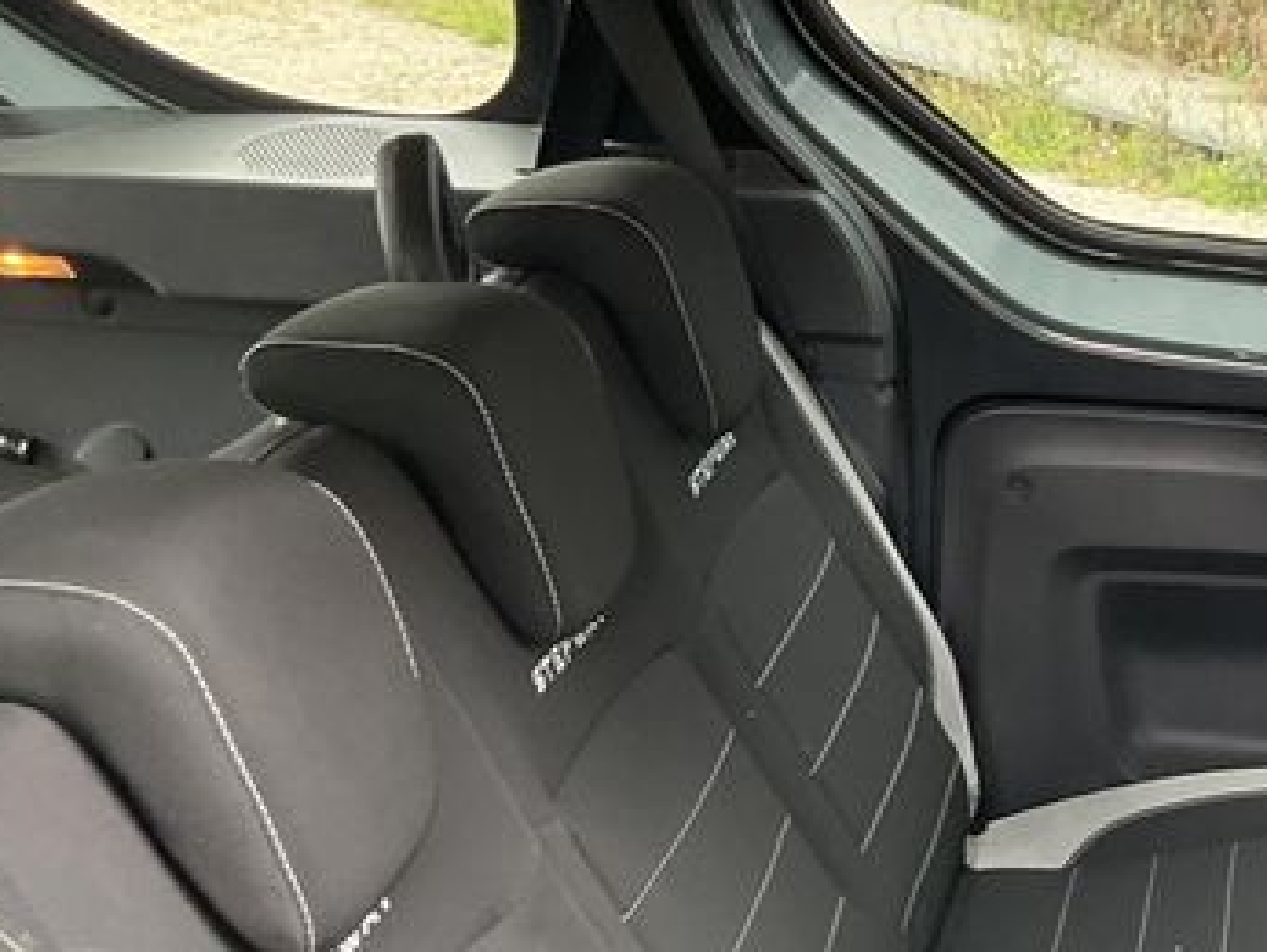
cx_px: 1381
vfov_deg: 21.4
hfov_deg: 26.7
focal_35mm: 67
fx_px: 2454
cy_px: 882
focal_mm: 3
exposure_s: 1/69
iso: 64
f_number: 1.8
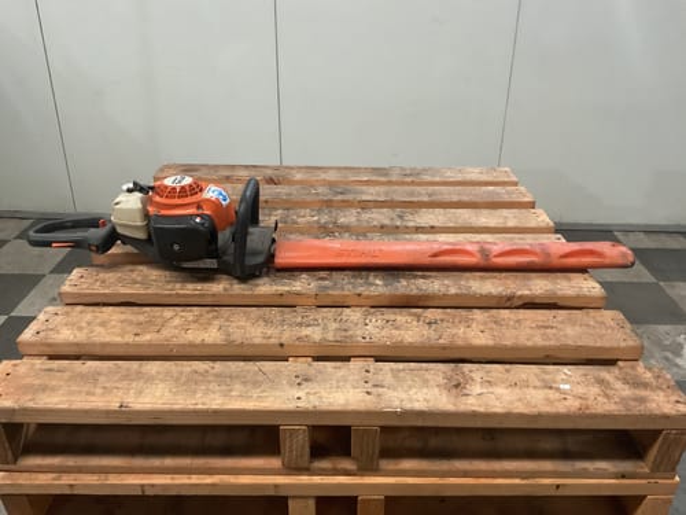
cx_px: 343
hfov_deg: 61.7
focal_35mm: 29
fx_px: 575
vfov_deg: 48.2
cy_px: 258
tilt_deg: -29.1
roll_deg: -1.1
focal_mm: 3
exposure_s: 1/60
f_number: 1.8
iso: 160
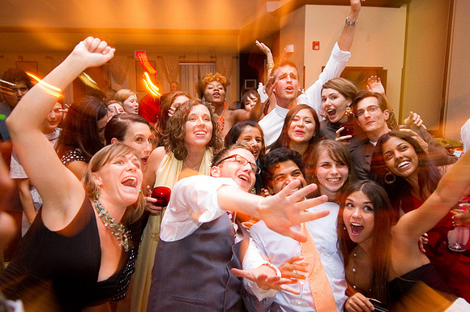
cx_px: 235
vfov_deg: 31.8
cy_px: 156
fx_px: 548
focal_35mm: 42
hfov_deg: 46.5
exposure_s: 1/8
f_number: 4
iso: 2500
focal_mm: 28
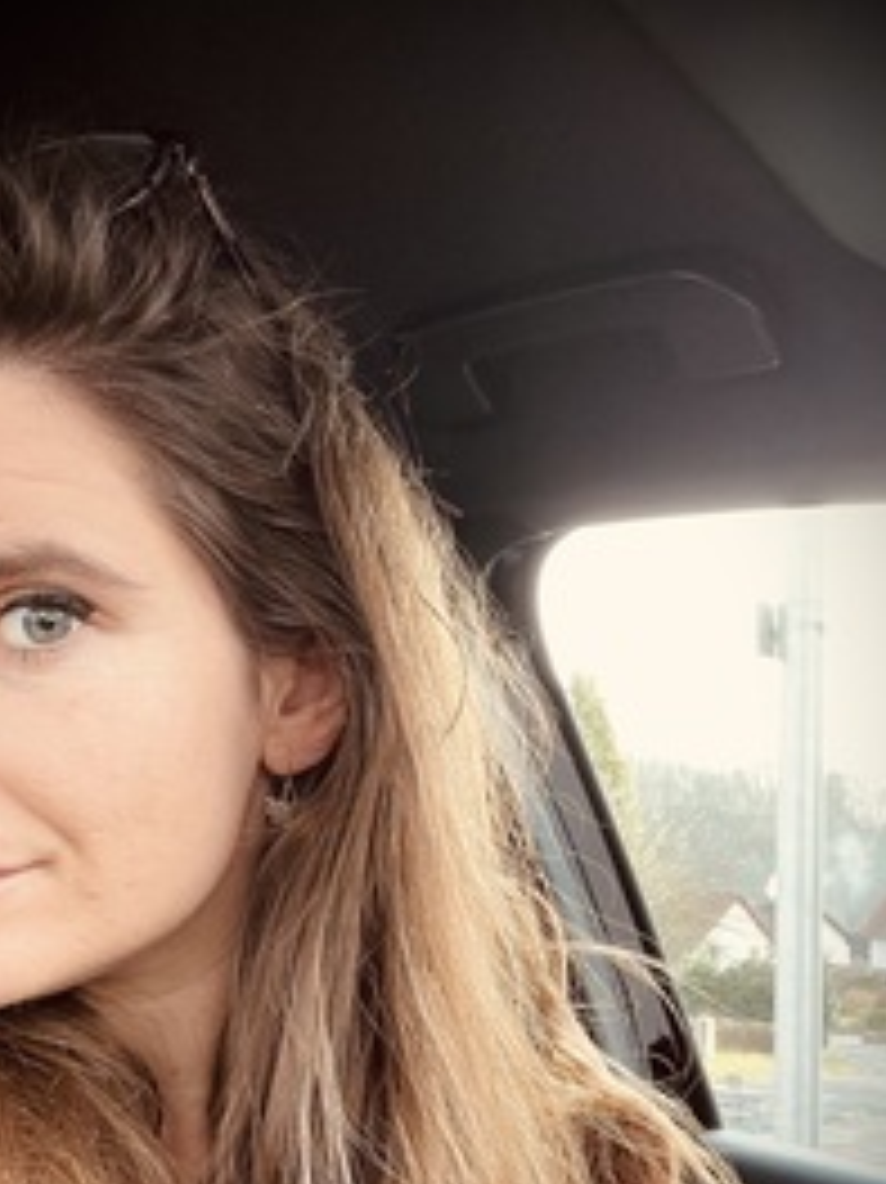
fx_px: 1366
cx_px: 299
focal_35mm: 40
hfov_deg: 35.6
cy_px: 770
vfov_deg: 46.2
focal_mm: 2.71
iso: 80
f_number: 2.2
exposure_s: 1/59
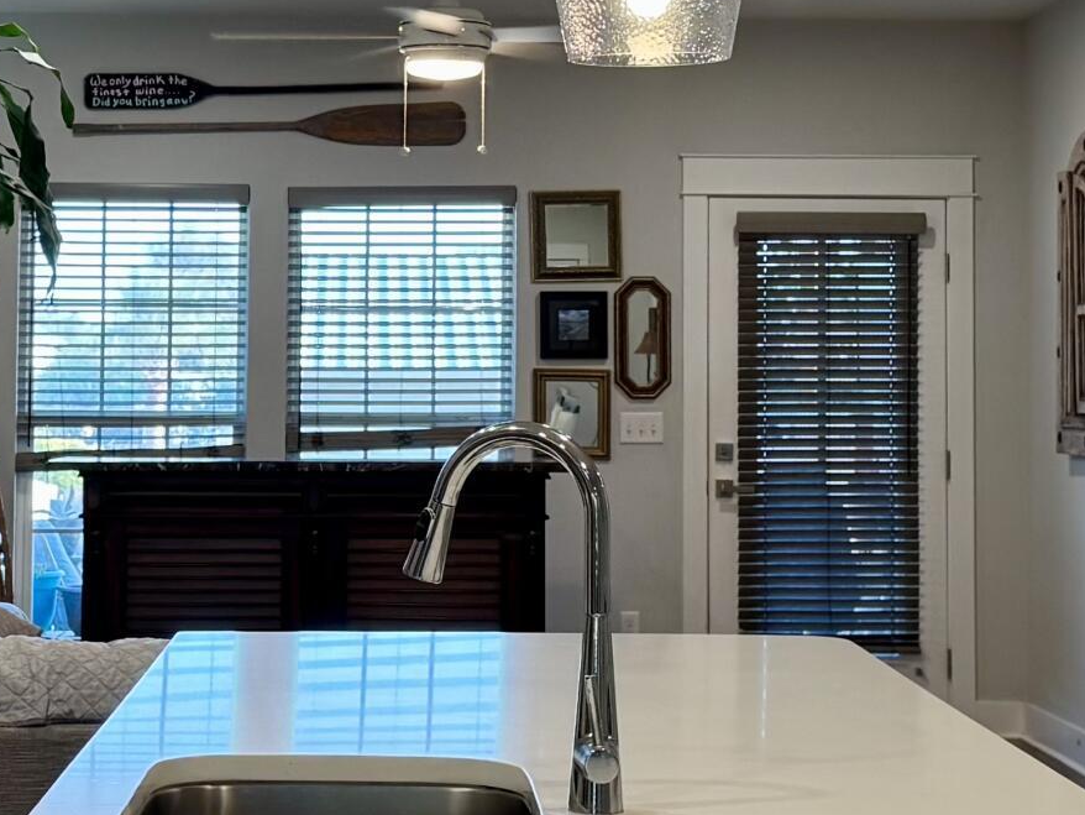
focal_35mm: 82
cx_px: 313
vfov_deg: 18.0
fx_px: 2571
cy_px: 270
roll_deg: -0.8
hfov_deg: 23.7
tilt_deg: +2.6
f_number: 1.78
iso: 160
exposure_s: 1/120
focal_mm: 6.76
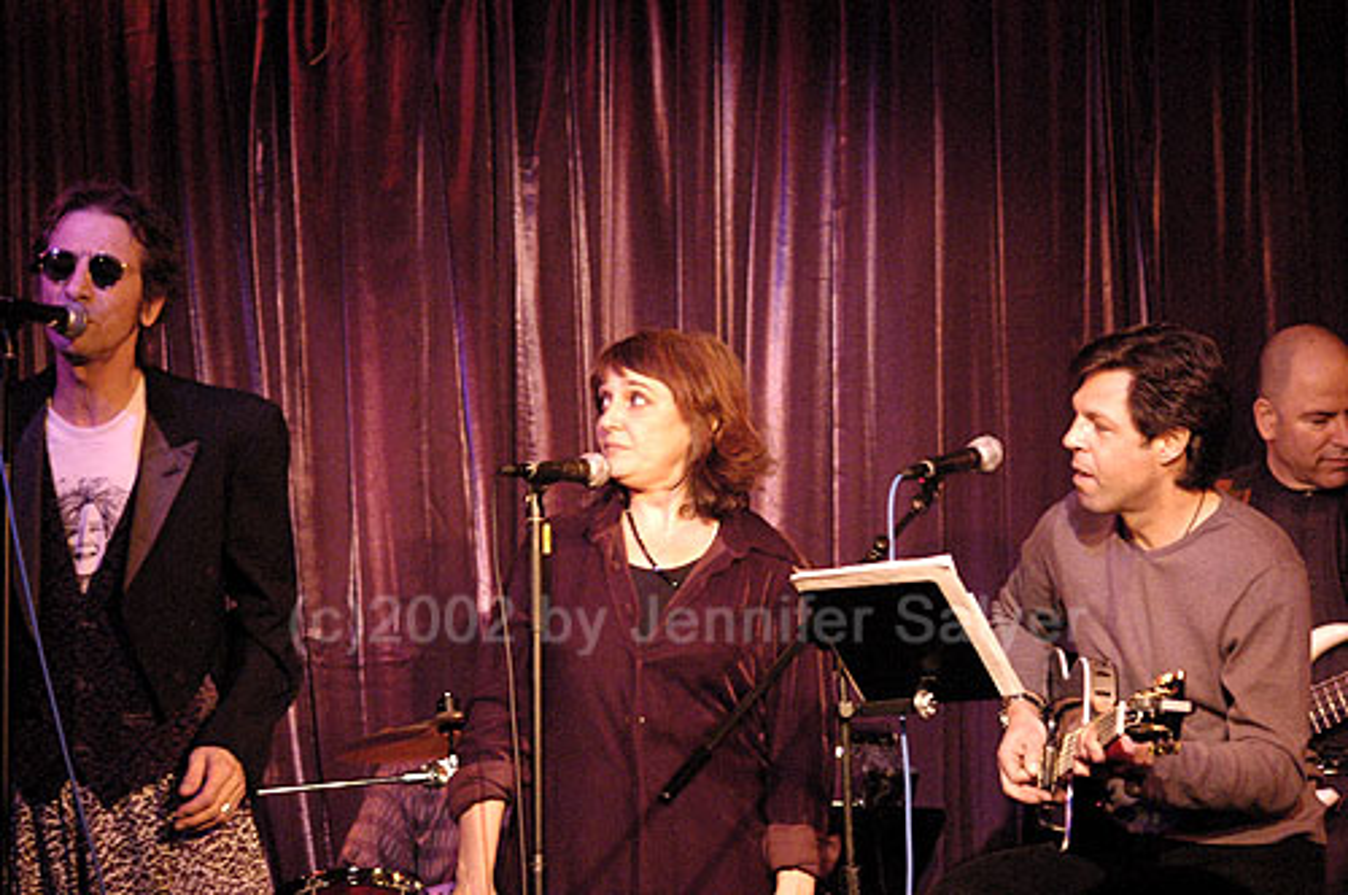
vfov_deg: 11.1
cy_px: 448
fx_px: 4600
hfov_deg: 16.7
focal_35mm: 123
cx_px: 674
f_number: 4.5
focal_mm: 82
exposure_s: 1/80
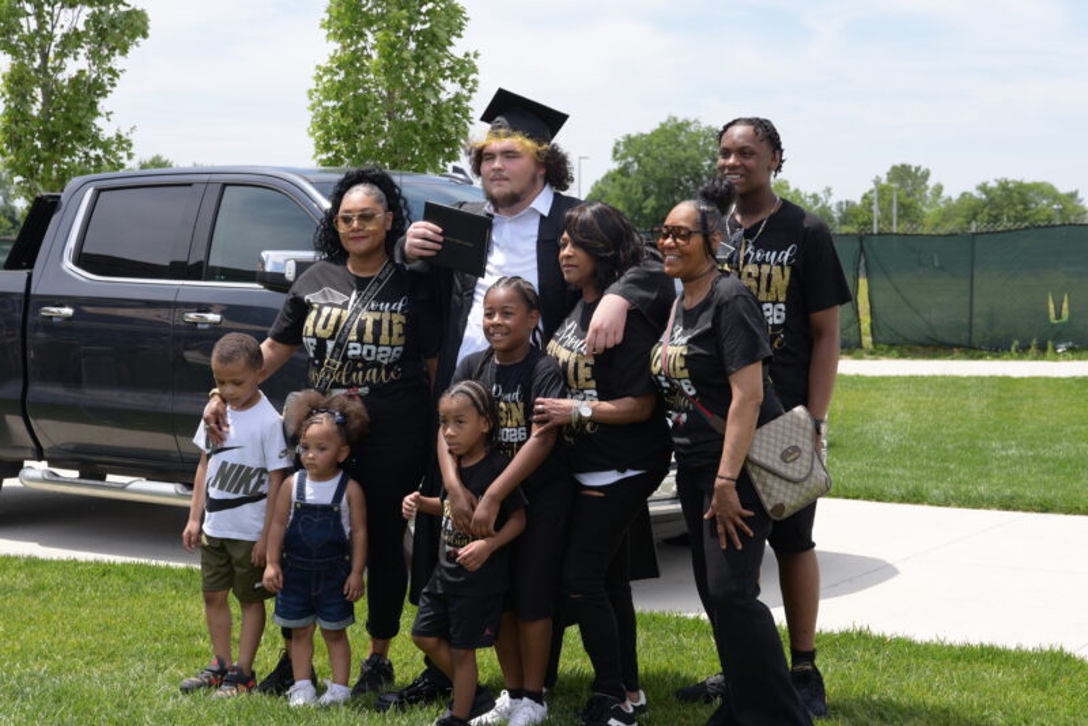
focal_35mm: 65
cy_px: 363
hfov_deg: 30.9
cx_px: 544
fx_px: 1965
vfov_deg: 20.9
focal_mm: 65
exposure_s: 1/1000
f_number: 6.3
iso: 400
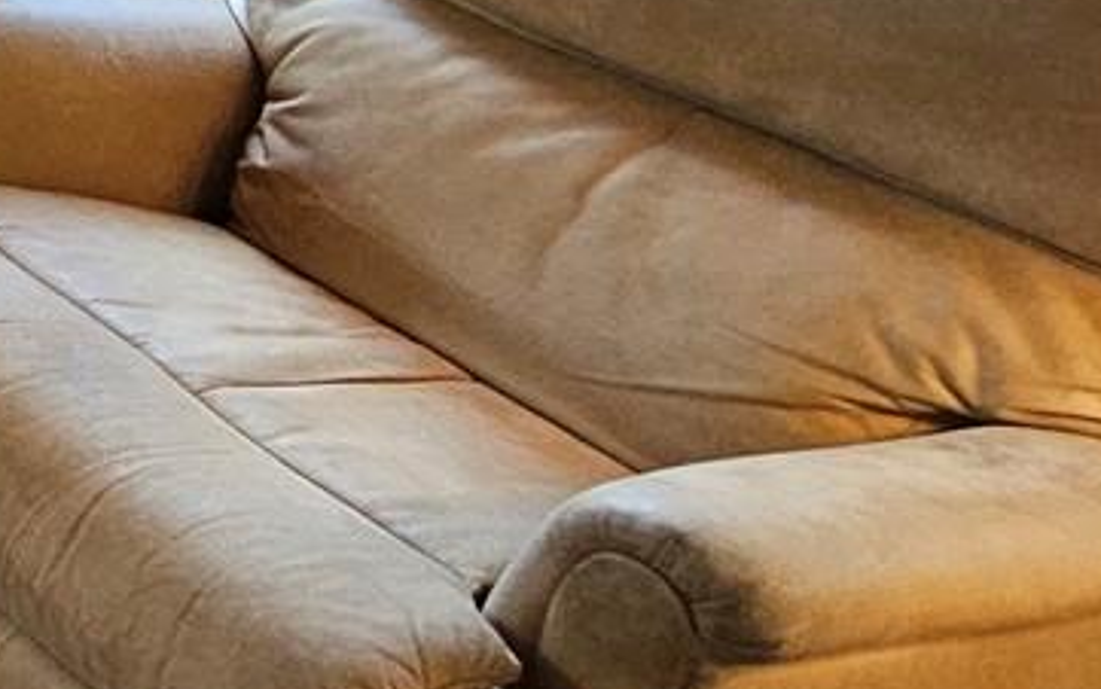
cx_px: -1165
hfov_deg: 18.6
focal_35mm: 61
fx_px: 1831
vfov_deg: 19.0
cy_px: -314
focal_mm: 2.2
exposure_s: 1/60
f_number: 2.2
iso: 320
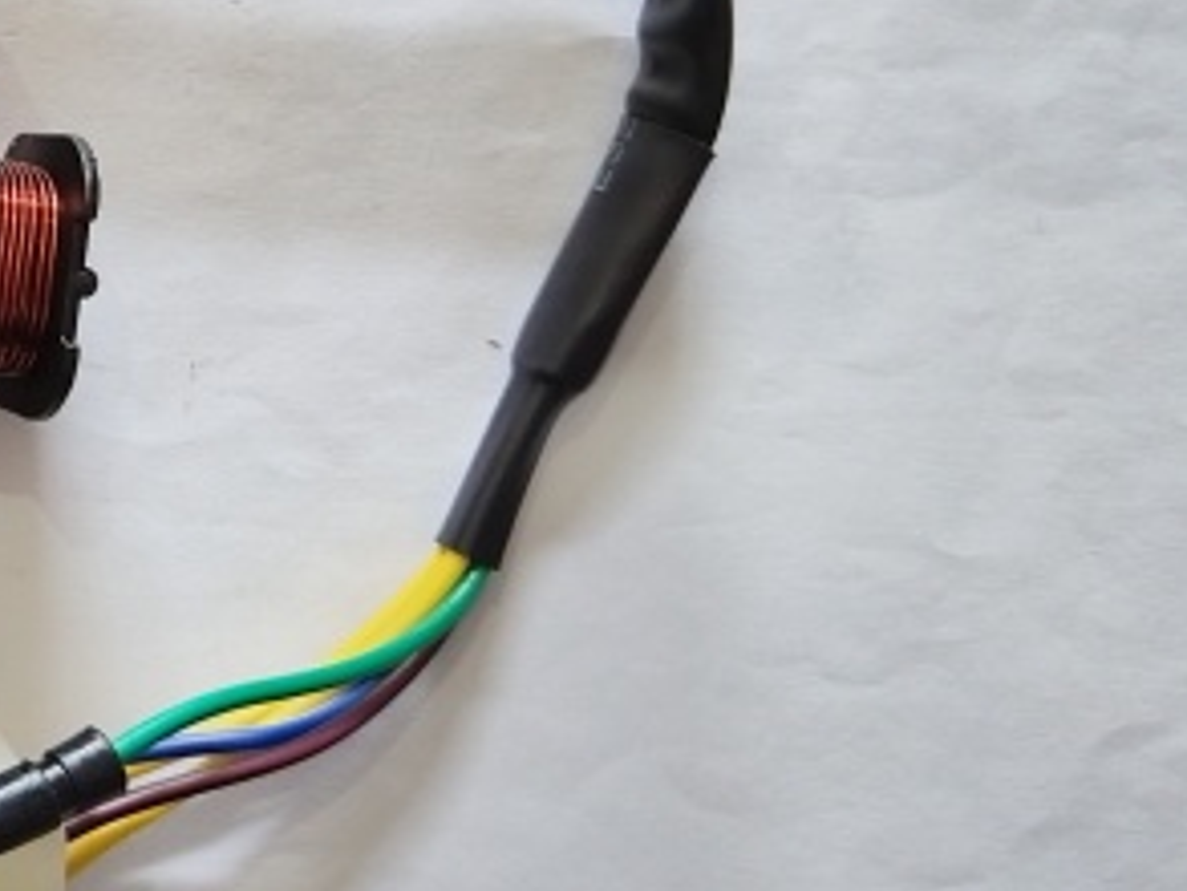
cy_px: 61
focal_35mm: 71
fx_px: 2436
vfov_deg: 20.3
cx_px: -316
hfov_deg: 24.3
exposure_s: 1/100
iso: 1382
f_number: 1.9
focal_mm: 4.95
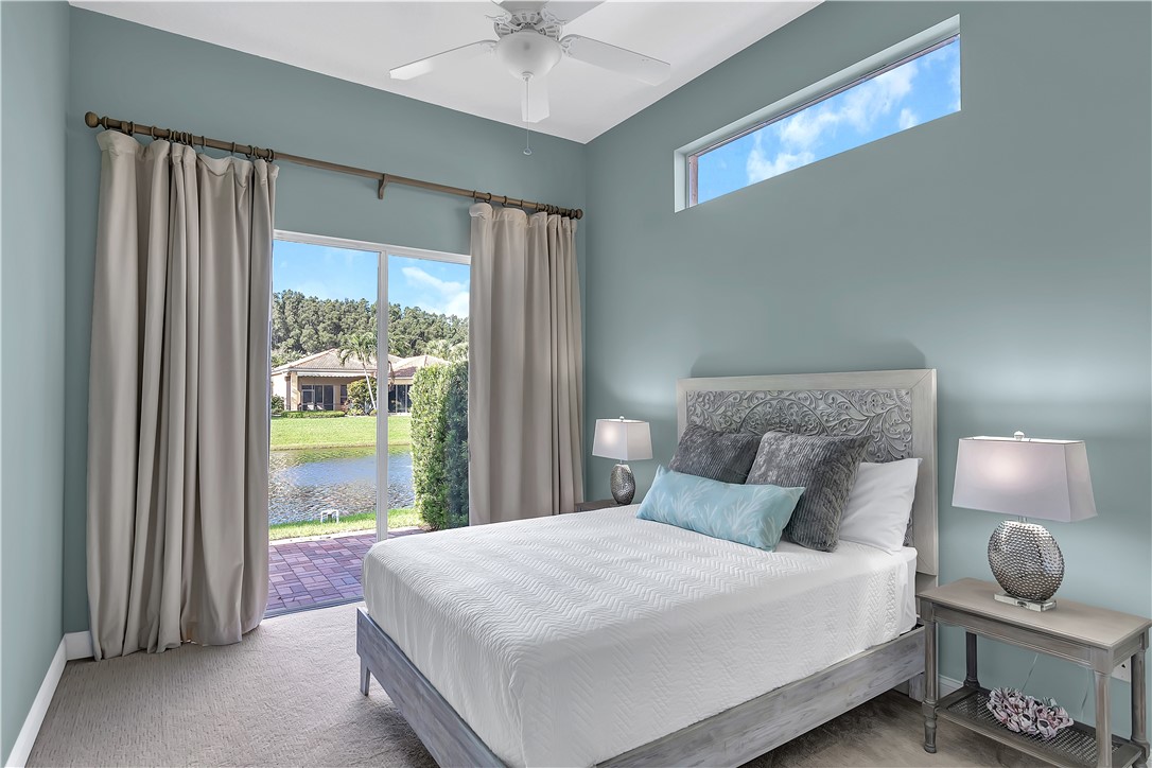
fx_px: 576
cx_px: 576
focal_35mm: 18
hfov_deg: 90.0
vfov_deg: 67.4
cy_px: 384
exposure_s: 1/20
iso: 320
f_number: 6.3
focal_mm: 12
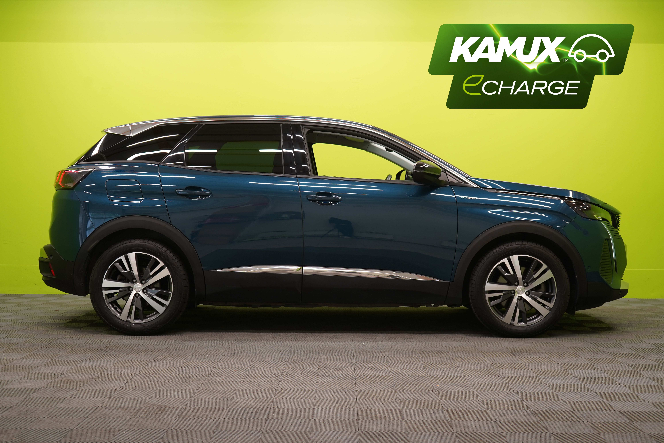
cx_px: 332
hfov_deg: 41.9
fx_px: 867
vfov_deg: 28.6
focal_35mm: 47
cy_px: 222
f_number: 5
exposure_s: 1/30
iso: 400
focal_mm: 47
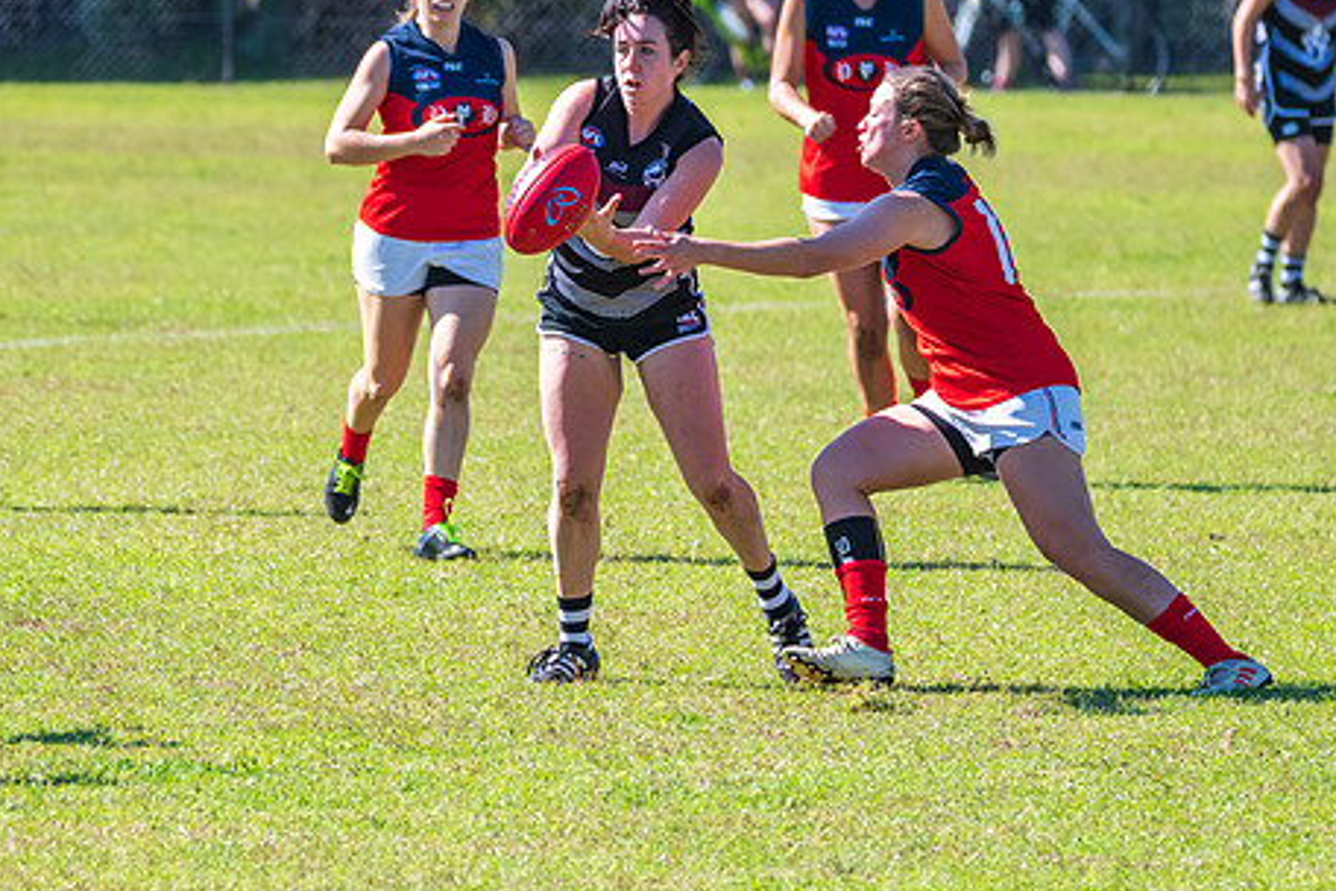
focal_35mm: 499
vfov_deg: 2.8
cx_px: 597
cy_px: 488
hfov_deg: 4.1
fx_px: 18517
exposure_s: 1/2000
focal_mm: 250
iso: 800
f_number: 6.3
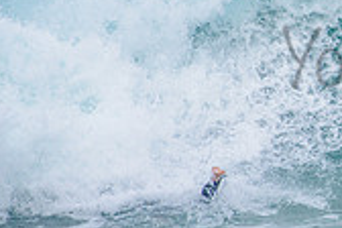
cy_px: 40
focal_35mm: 1729
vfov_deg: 0.8
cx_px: 493
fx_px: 16424
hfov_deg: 1.2
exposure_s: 1/2000
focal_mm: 500
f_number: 5.6
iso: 250
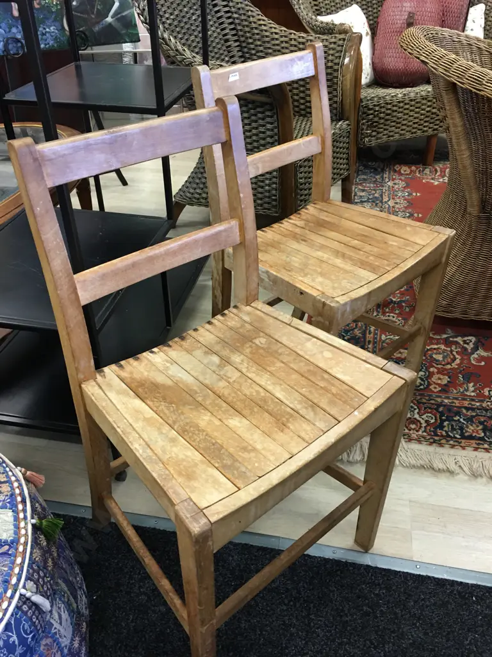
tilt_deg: -34.9
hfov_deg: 48.2
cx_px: 246
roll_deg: -0.7
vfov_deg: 61.7
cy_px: 328
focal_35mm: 29
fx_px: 550
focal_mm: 4.15
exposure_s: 1/17
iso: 80
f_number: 2.2
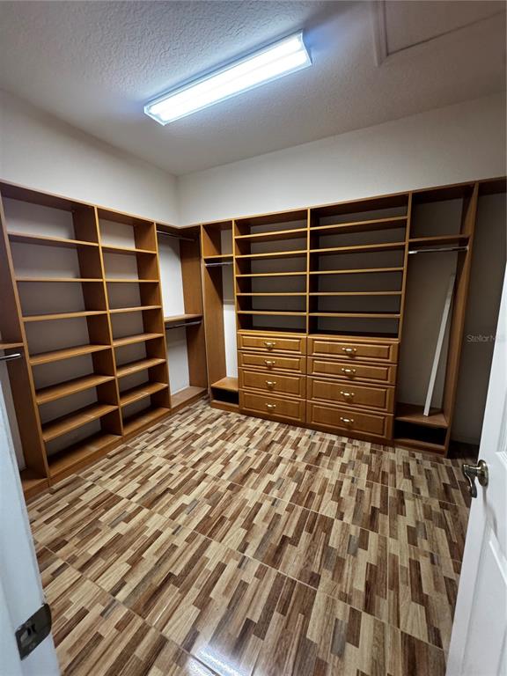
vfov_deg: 102.1
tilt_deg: -8.9
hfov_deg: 85.7
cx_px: 254
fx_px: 273
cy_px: 338
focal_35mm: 14
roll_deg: +1.1
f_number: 2.2
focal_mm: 2.22
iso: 320
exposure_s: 1/78
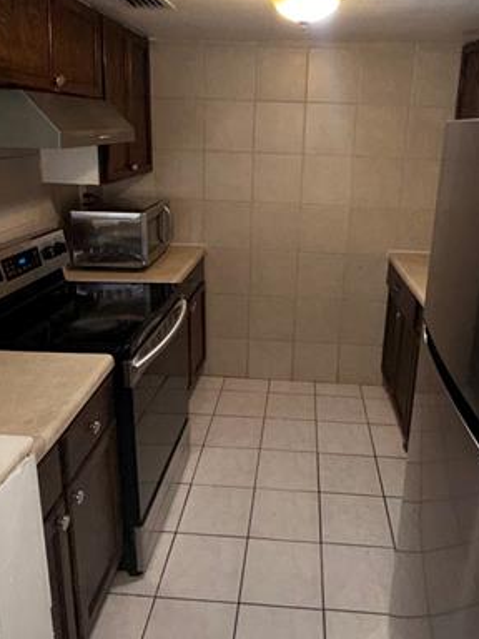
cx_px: 276
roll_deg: -1.4
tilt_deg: -14.0
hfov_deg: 49.6
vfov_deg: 63.1
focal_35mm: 28
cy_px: 266
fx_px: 517
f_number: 2.2
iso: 80
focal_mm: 2.22
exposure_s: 1/60
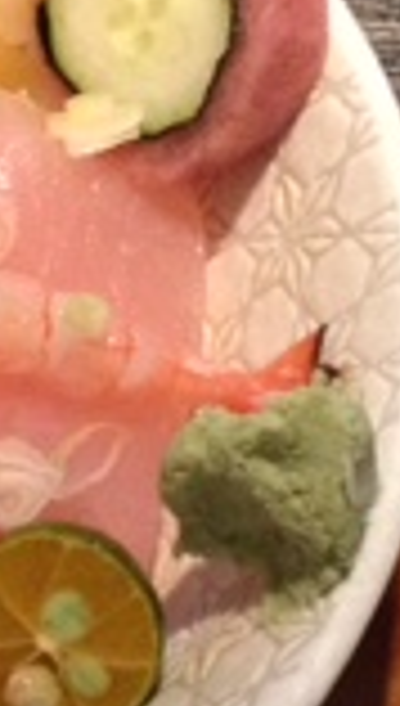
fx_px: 2906
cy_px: 288
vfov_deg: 13.8
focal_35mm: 155
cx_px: 283
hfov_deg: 7.9
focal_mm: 4.28
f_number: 2.4
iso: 320
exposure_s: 1/20
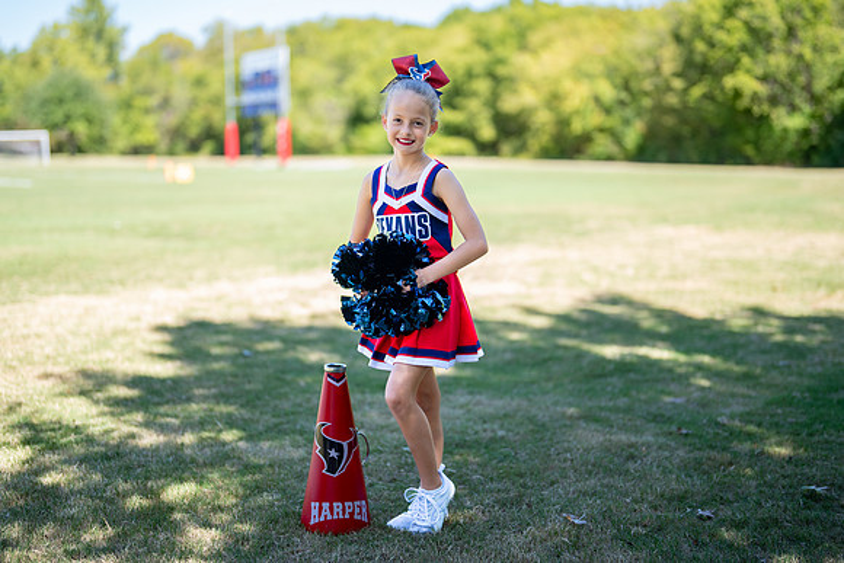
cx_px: 401
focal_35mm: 56
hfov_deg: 35.9
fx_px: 1303
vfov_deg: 24.4
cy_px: 292
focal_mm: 50
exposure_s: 1/1600
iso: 100
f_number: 1.2
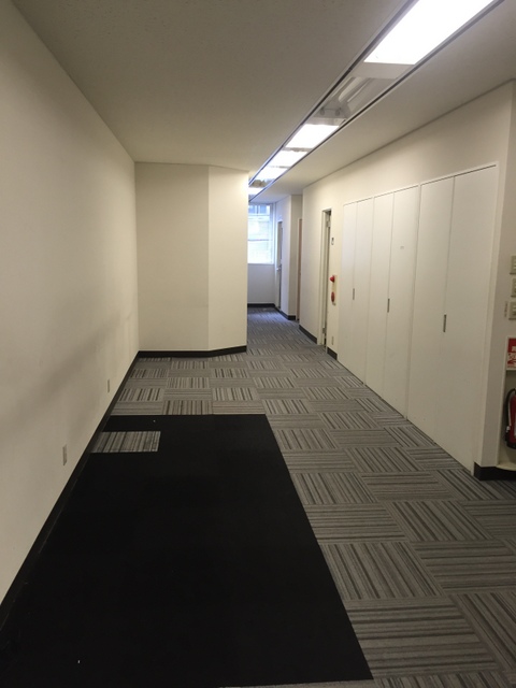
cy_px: 344
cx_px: 258
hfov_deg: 48.2
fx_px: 576
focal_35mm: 29
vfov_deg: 61.7
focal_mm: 4.15
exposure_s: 1/30
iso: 32
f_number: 2.2
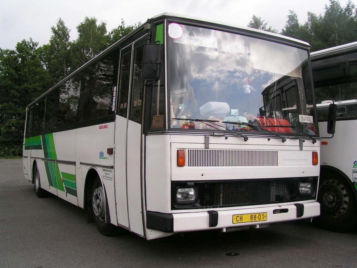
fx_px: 392
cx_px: 178
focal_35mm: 38
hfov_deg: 49.0
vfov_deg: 37.7
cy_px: 134
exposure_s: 1/200
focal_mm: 5.8
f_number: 5.6
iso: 50
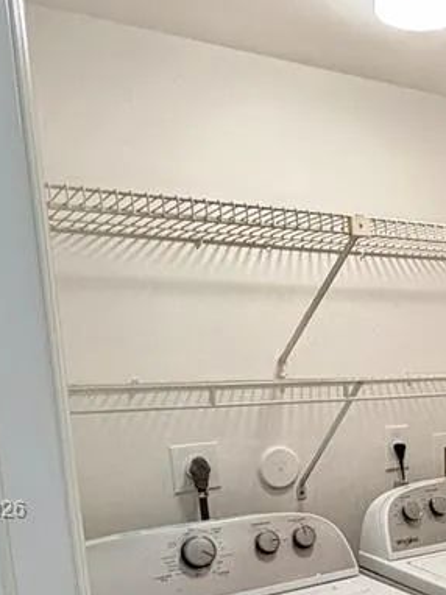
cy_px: 511
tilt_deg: -10.2
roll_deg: +1.7
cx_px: 438
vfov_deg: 40.4
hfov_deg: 30.7
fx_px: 757
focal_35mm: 44
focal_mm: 2.22
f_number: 2.2
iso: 160
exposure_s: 1/120
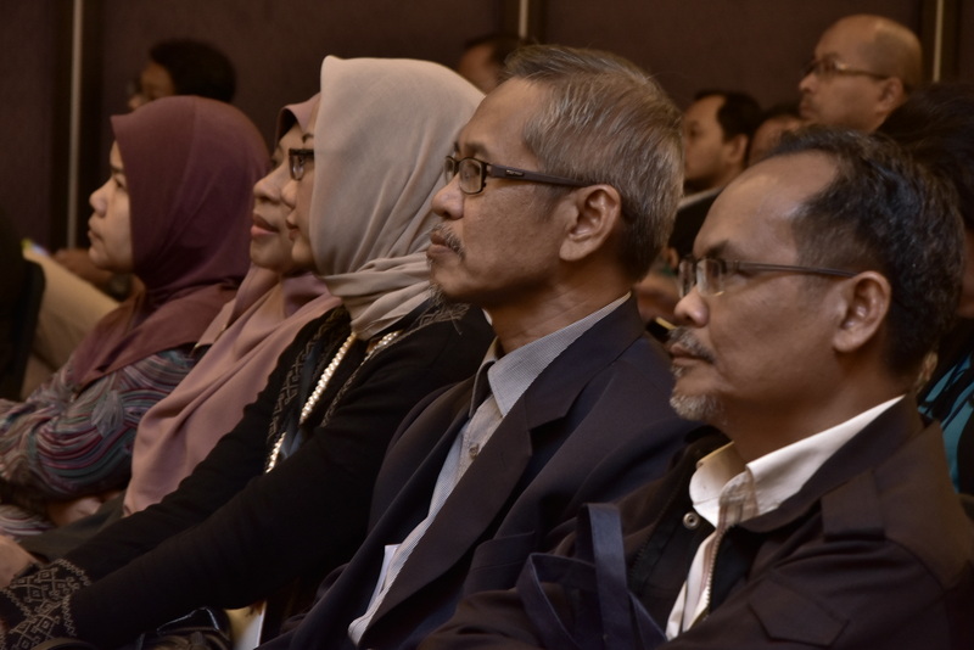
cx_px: 487
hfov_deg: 14.9
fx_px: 3735
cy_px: 325
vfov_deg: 9.9
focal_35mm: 138
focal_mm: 92
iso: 1000
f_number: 7.1
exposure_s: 1/30
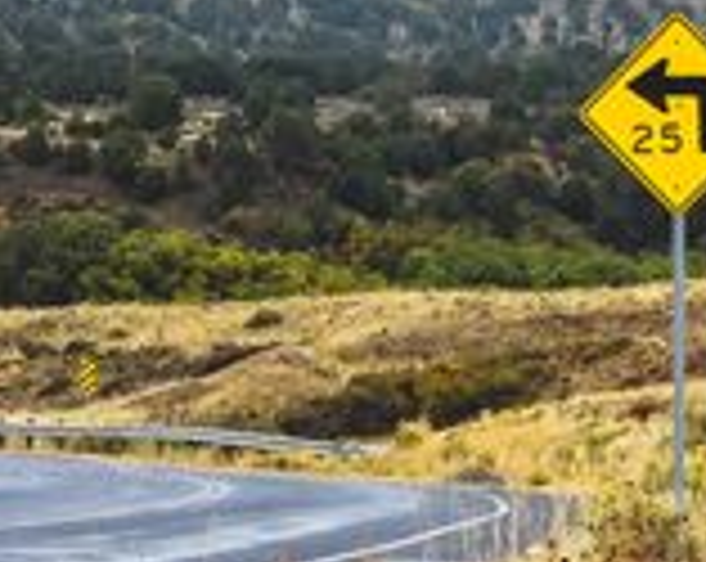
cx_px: 243
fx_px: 4255
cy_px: 373
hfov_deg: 9.5
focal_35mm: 204
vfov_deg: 7.6
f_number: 2.2
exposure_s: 1/280
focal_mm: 7.5
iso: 20
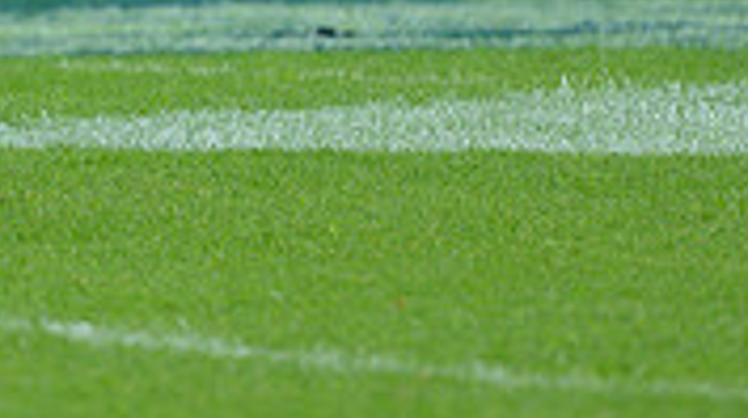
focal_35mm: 671
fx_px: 13291
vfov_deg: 1.8
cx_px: -59
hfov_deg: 3.2
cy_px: -378
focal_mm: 195
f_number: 2.8
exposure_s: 1/500
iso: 1000
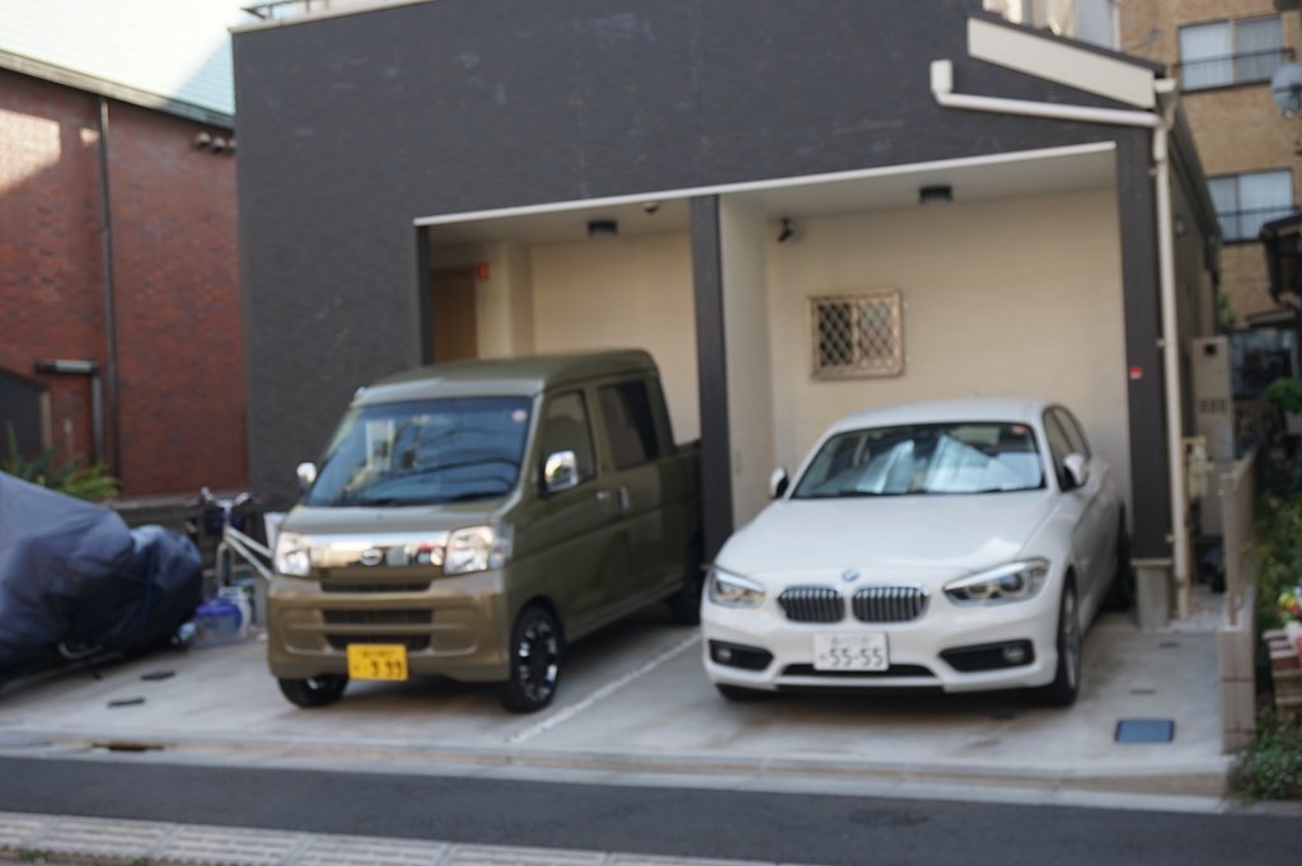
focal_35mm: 40
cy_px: 433
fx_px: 1445
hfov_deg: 48.5
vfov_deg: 33.3
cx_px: 651
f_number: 5.6
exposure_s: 1/160
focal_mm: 27
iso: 160
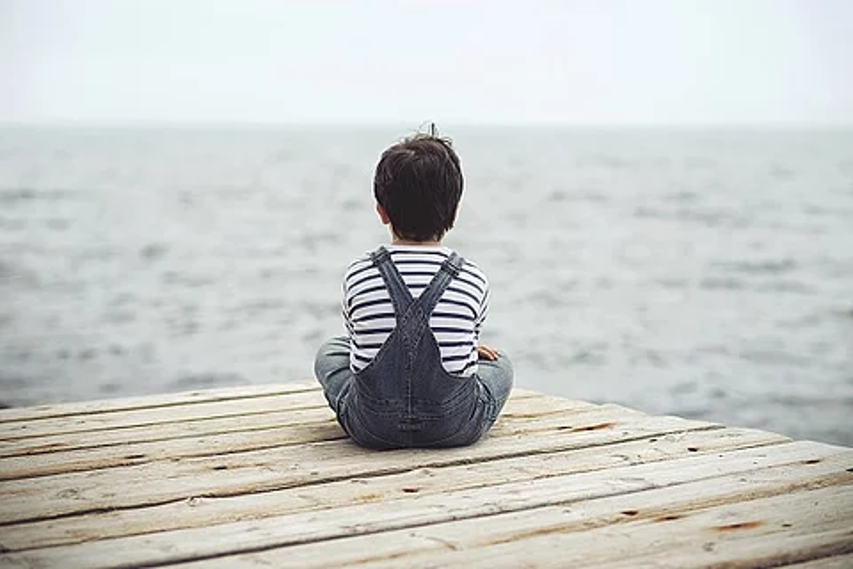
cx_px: 426
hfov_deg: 23.9
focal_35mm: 85
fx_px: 2014
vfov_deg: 16.1
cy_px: 284
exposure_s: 1/1600
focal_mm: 85
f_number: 2.8
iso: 100
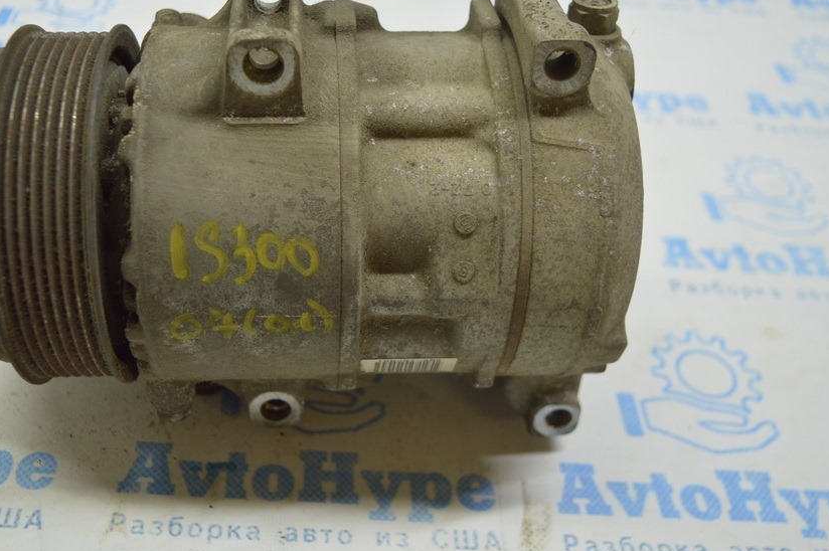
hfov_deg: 47.1
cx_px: 319
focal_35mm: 41
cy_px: 230
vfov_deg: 32.5
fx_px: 943
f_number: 3.8
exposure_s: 1/60
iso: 400
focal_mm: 22
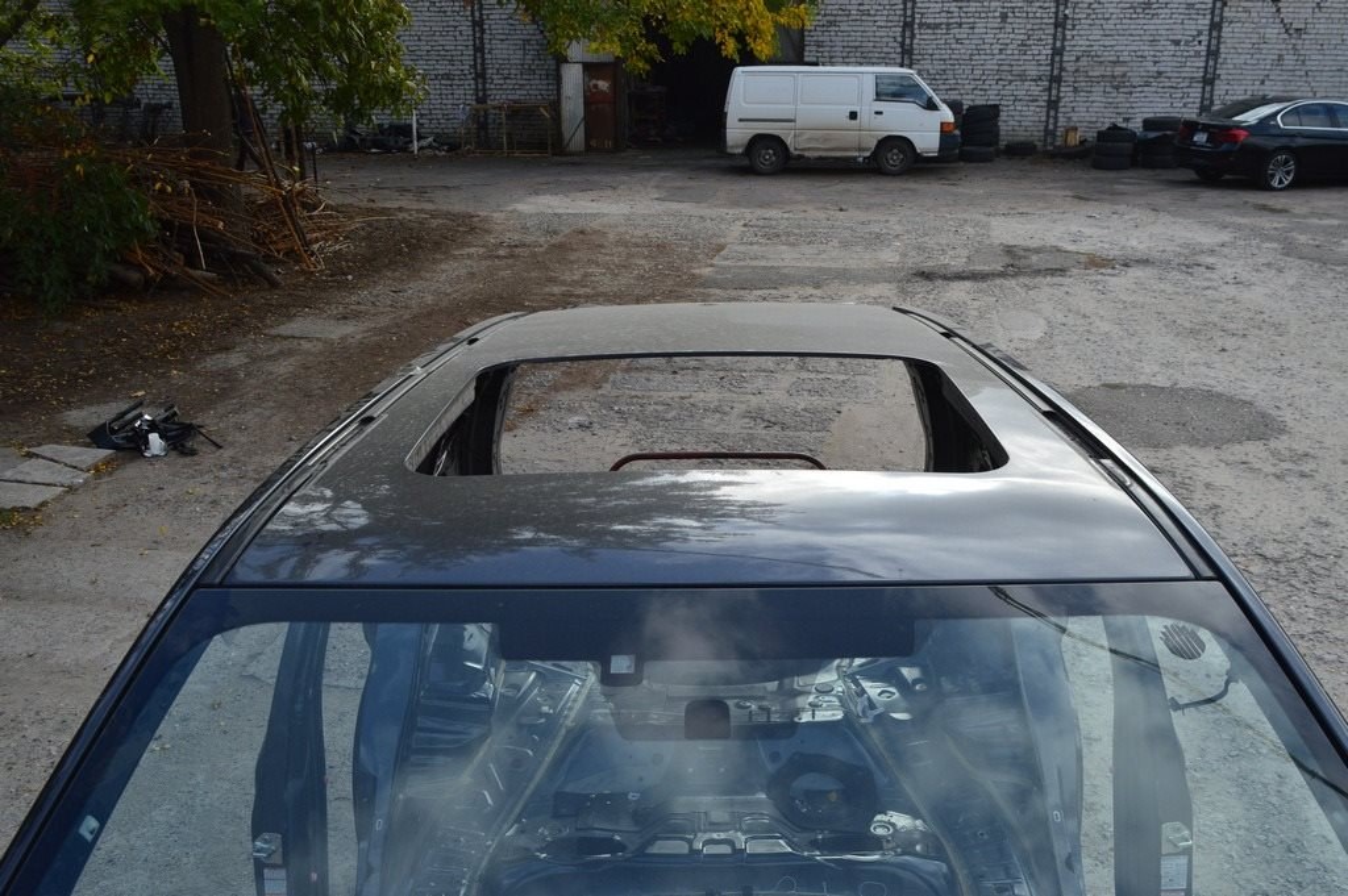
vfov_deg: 39.9
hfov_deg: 57.3
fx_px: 1235
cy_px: 448
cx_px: 674
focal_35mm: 33
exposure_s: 1/320
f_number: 10
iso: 400
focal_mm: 22
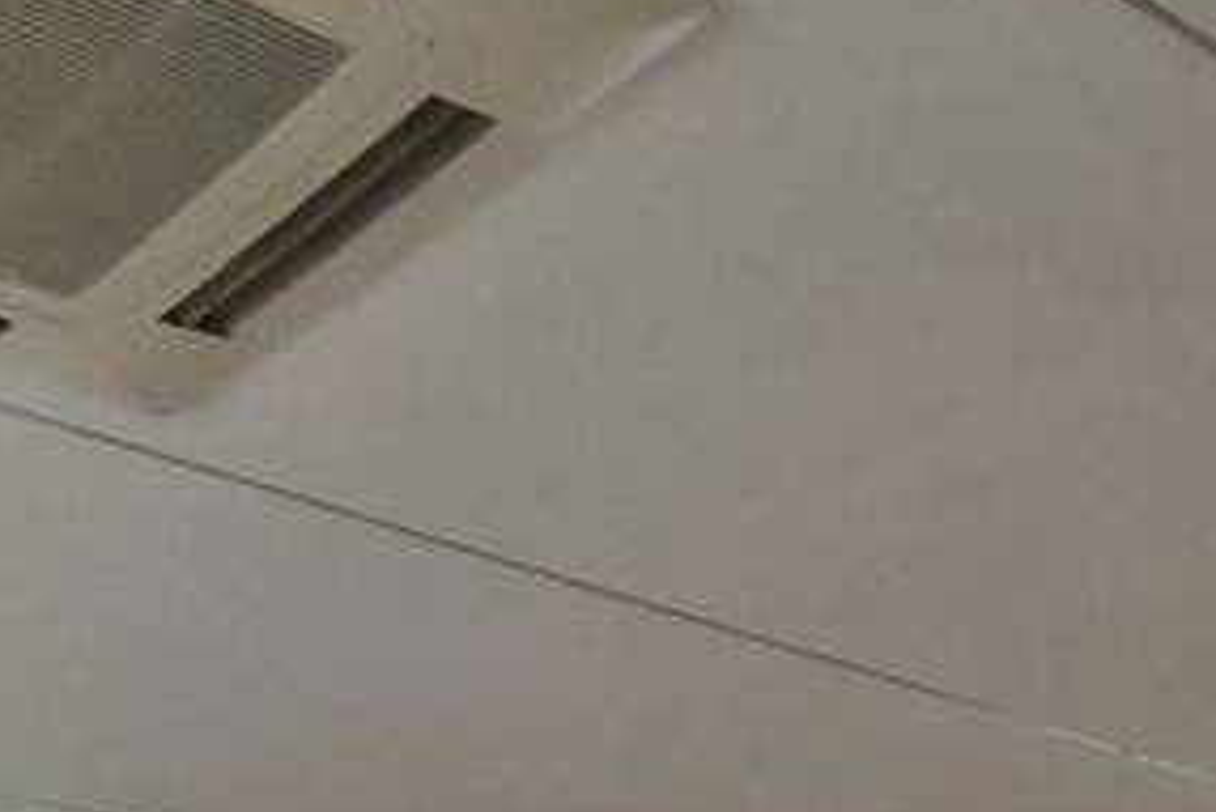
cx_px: 944
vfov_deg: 14.6
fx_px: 2298
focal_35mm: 68
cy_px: 1832
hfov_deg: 29.1
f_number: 2.2
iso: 80
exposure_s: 1/60
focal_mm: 1.74
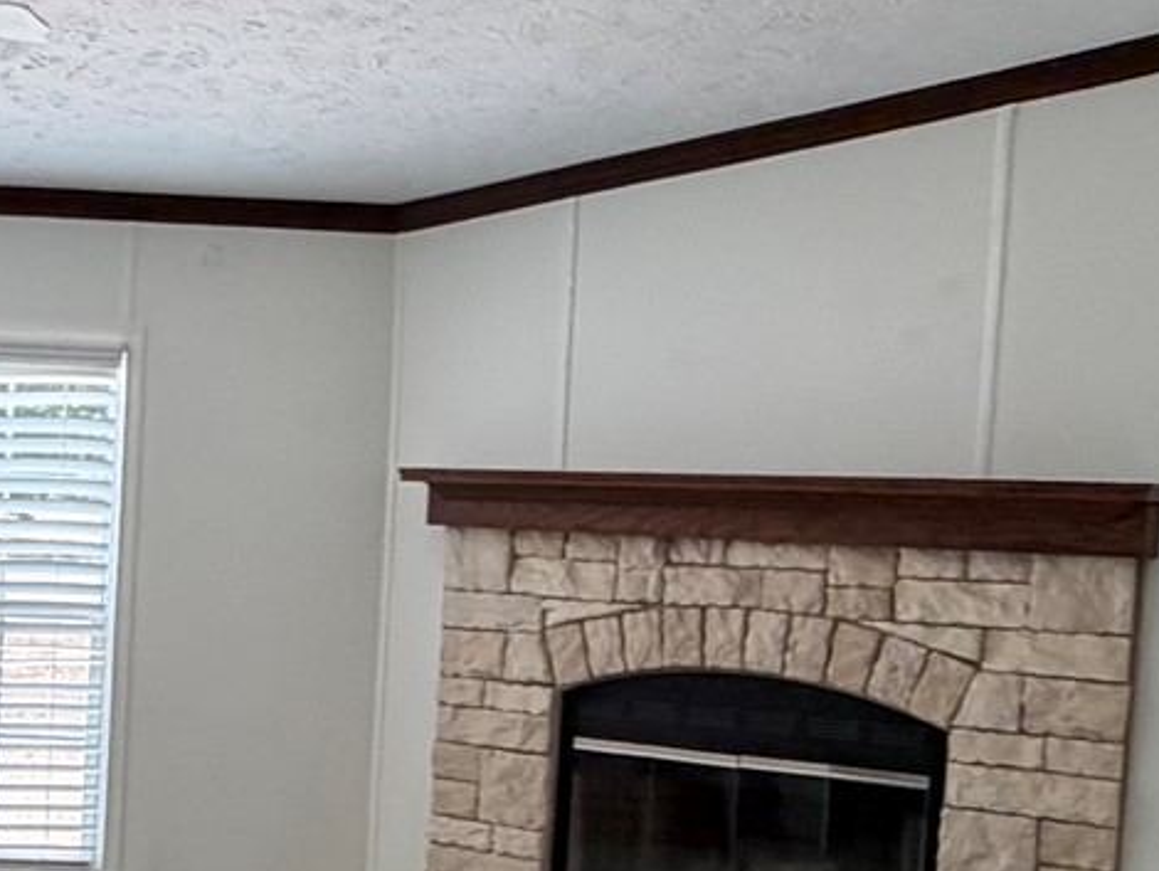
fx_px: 2043
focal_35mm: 61
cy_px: 661
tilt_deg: -7.8
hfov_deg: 29.9
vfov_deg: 23.8
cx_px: 49
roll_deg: -1.6
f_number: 2.2
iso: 80
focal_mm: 2.22
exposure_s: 1/120
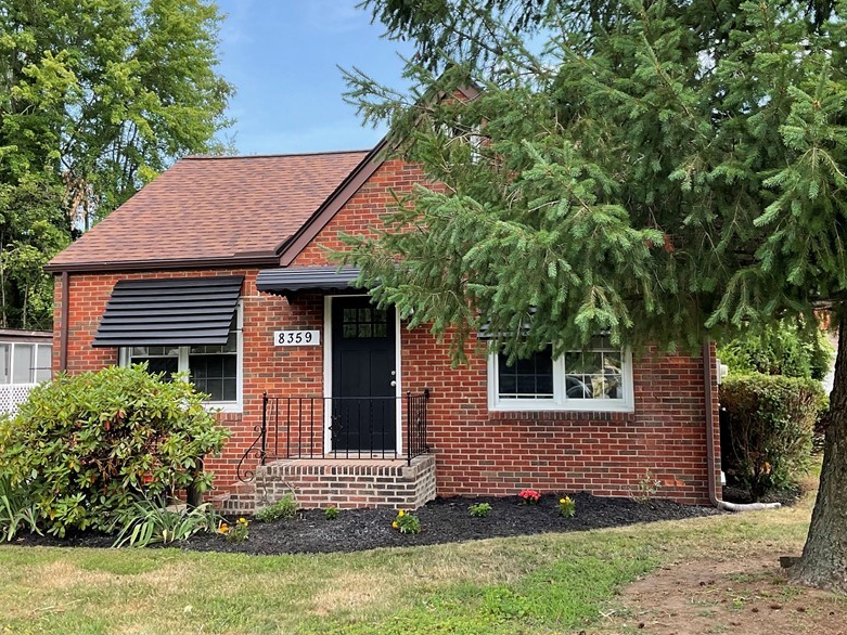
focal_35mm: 38
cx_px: 426
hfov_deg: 49.0
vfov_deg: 37.7
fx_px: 930
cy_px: 271
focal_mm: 3
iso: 16
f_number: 1.8
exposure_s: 1/270
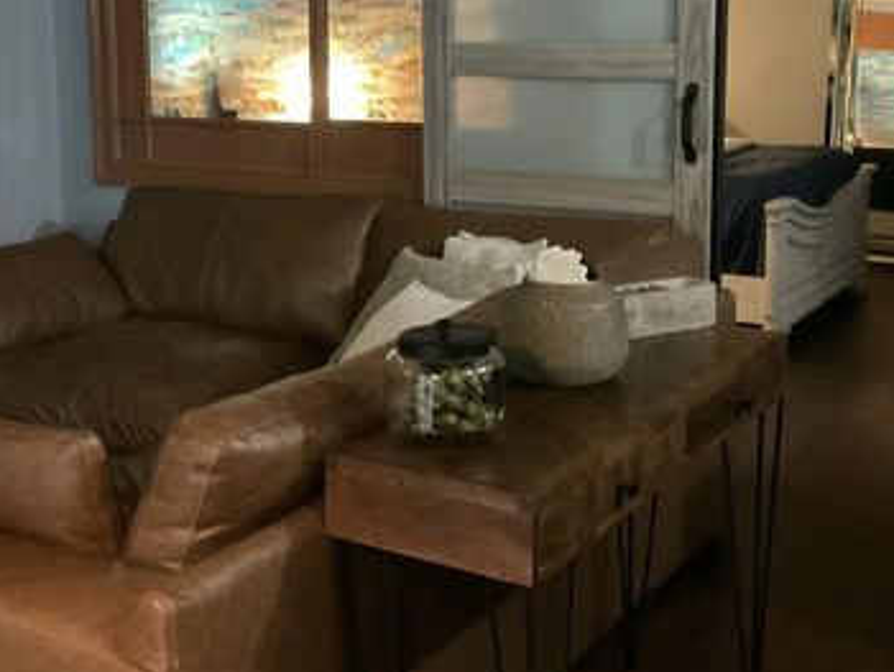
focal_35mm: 53
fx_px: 1370
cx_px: 424
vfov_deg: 27.3
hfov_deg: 36.1
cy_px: 199
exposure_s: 1/20
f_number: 1.8
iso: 500
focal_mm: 3
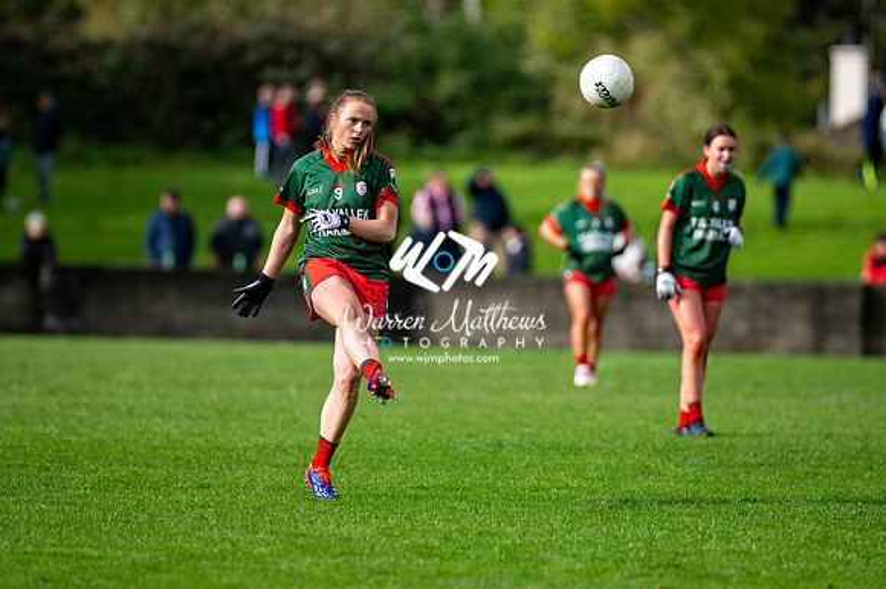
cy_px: 294
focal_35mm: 450
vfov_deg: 3.1
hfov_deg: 4.6
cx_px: 443
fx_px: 11068
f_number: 2.8
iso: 250
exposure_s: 1/4000
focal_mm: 300
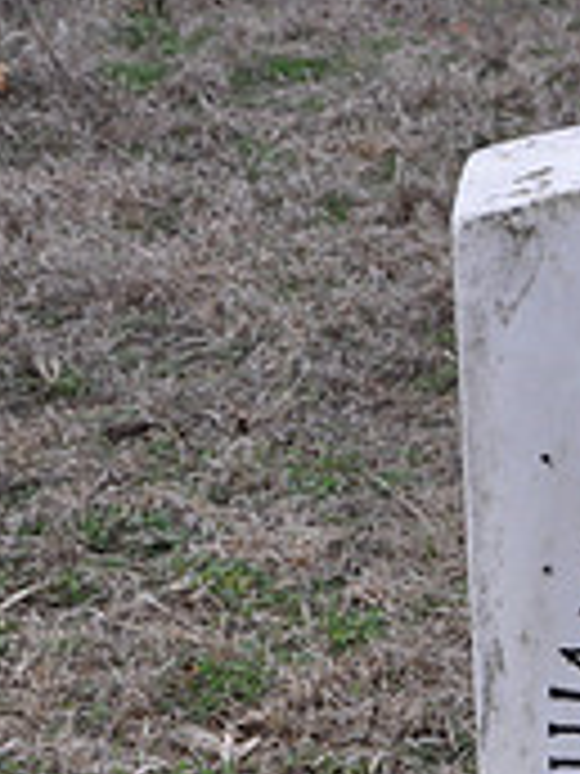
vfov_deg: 11.8
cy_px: 848
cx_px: 800
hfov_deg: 8.8
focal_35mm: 165
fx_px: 3686
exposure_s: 1/125
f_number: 5.6
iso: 320
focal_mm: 34
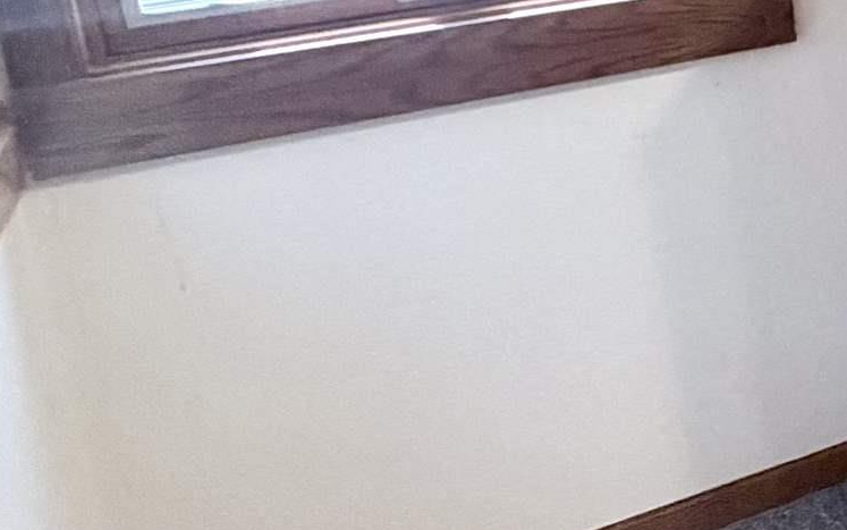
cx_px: 1662
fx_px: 1408
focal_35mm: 61
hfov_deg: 19.7
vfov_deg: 20.0
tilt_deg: -12.2
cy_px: -110
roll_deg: -1.0
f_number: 2.2
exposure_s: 1/60
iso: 320
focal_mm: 2.22
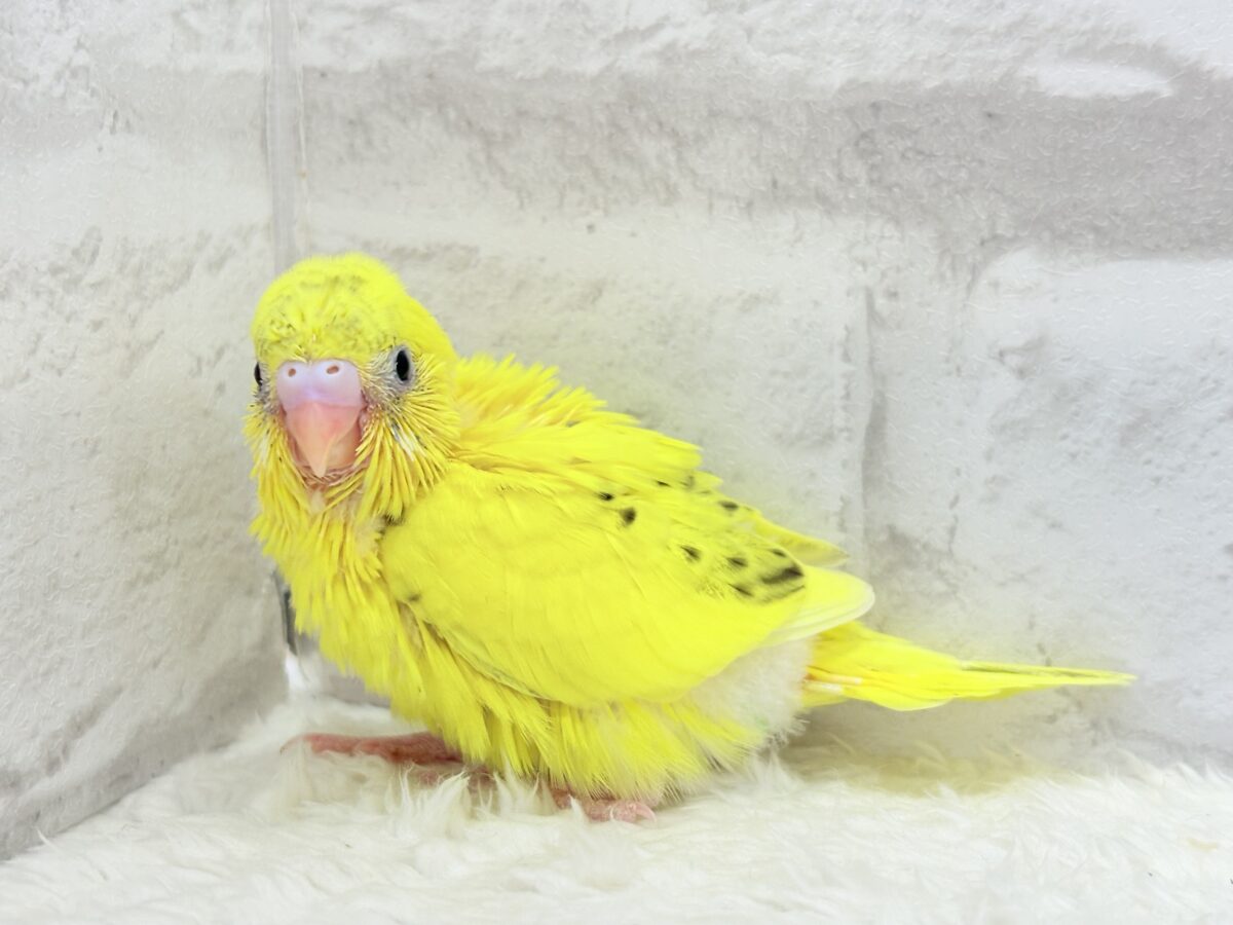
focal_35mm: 52
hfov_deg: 36.8
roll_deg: +0.6
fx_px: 1852
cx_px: 616
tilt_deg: -8.4
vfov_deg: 28.0
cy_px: 462
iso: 64
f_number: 1.6
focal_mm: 5.96
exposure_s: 1/100
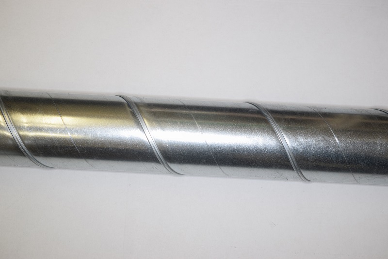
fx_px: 646
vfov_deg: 22.6
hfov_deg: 33.4
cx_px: 194
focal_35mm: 60
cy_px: 130
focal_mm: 40
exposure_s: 1/125
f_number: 5.6
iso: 560
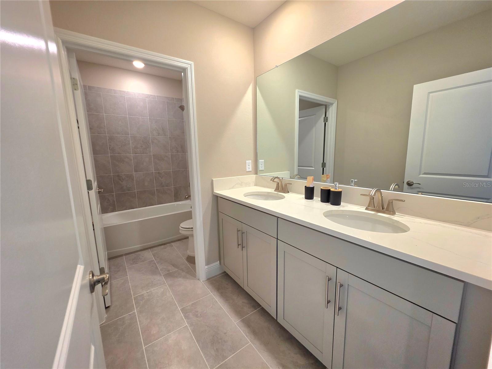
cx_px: 246
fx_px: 185
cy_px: 184
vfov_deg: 89.9
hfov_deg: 106.2
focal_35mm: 13
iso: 200
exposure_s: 1/120
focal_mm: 2.2
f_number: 1.9
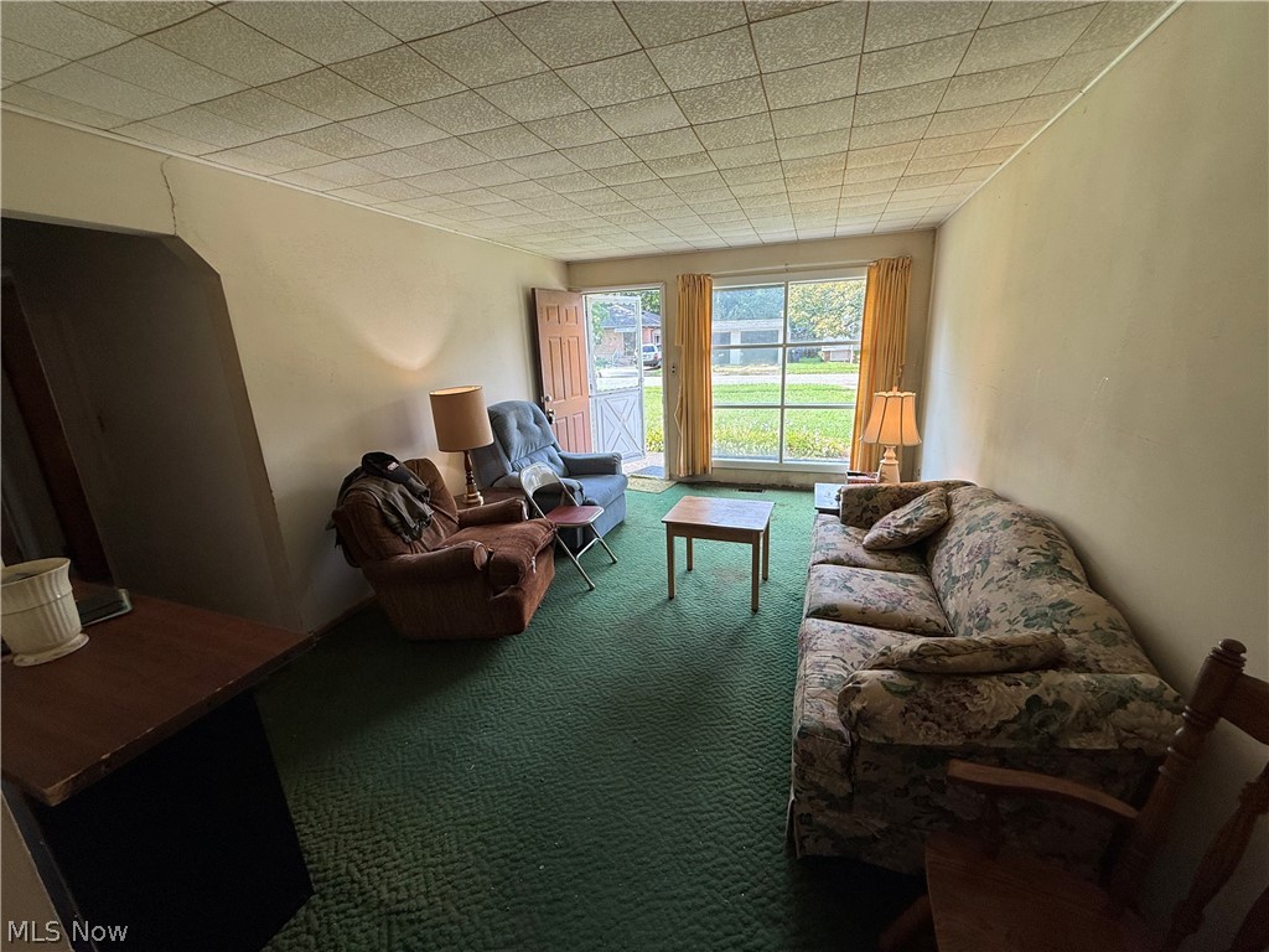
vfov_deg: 85.7
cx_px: 634
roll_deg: +1.7
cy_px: 476
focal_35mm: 14
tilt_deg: -14.4
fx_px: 513
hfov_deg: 102.1
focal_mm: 2.22
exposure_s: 1/99
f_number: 2.2
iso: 50
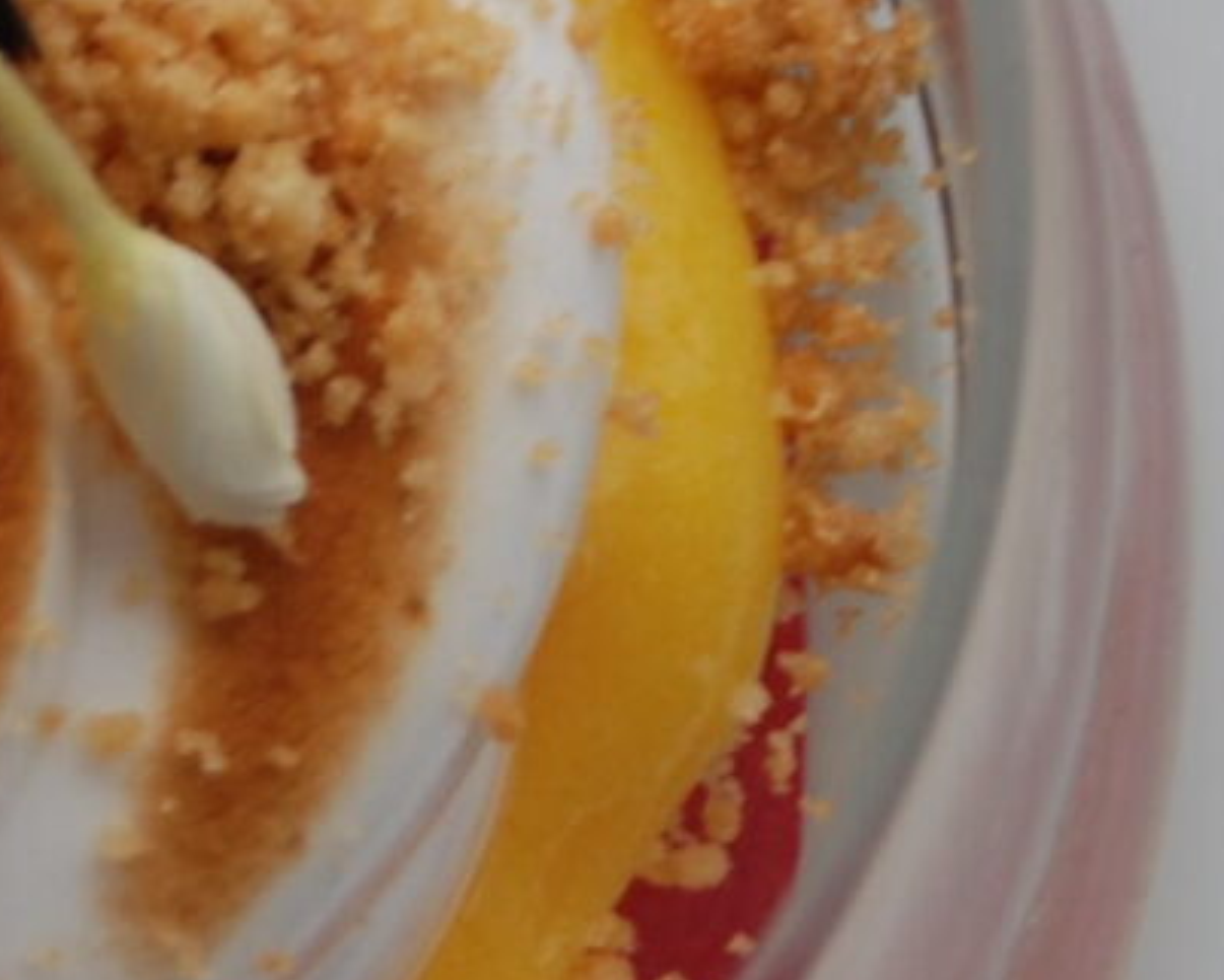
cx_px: 417
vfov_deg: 4.5
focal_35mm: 341
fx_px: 12359
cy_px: 365
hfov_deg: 5.7
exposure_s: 1/40
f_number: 4.5
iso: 100
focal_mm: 38
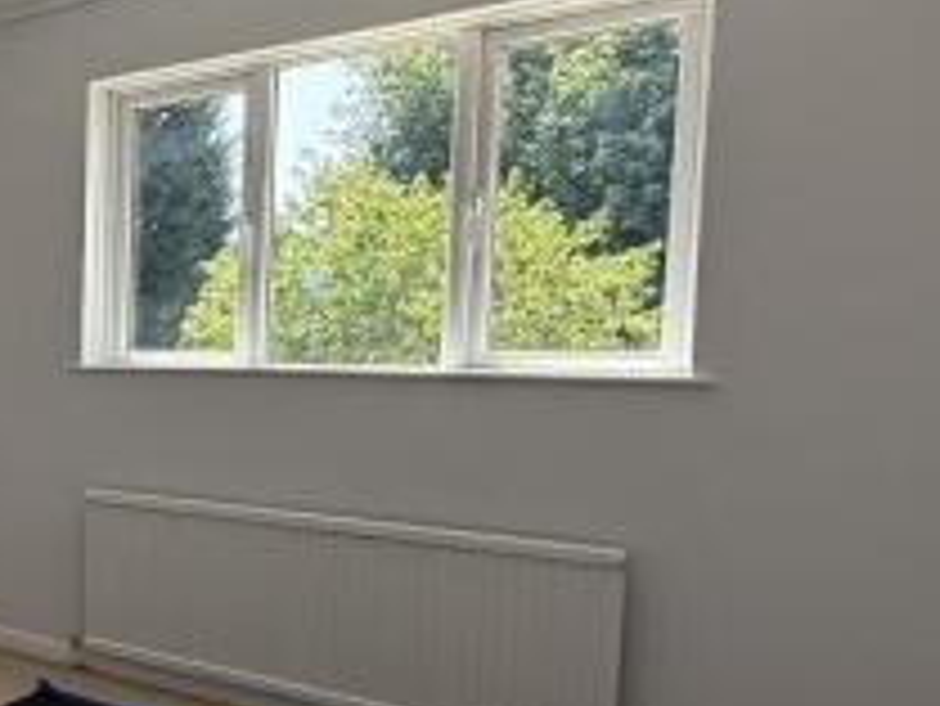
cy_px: 425
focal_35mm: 39
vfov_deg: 36.7
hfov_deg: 39.6
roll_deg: +0.3
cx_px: -79
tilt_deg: -4.0
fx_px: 1060
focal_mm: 2.22
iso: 64
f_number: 2.2
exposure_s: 1/205
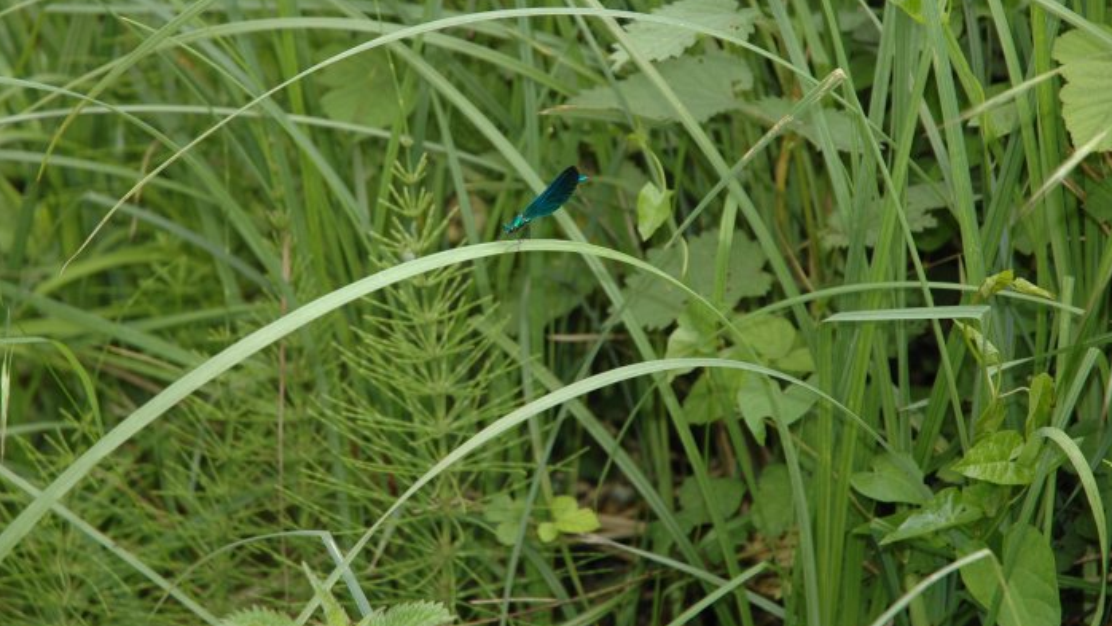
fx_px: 3716
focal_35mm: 126
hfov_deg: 17.0
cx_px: 526
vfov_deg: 9.6
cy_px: 207
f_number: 4.5
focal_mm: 70
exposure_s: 1/200
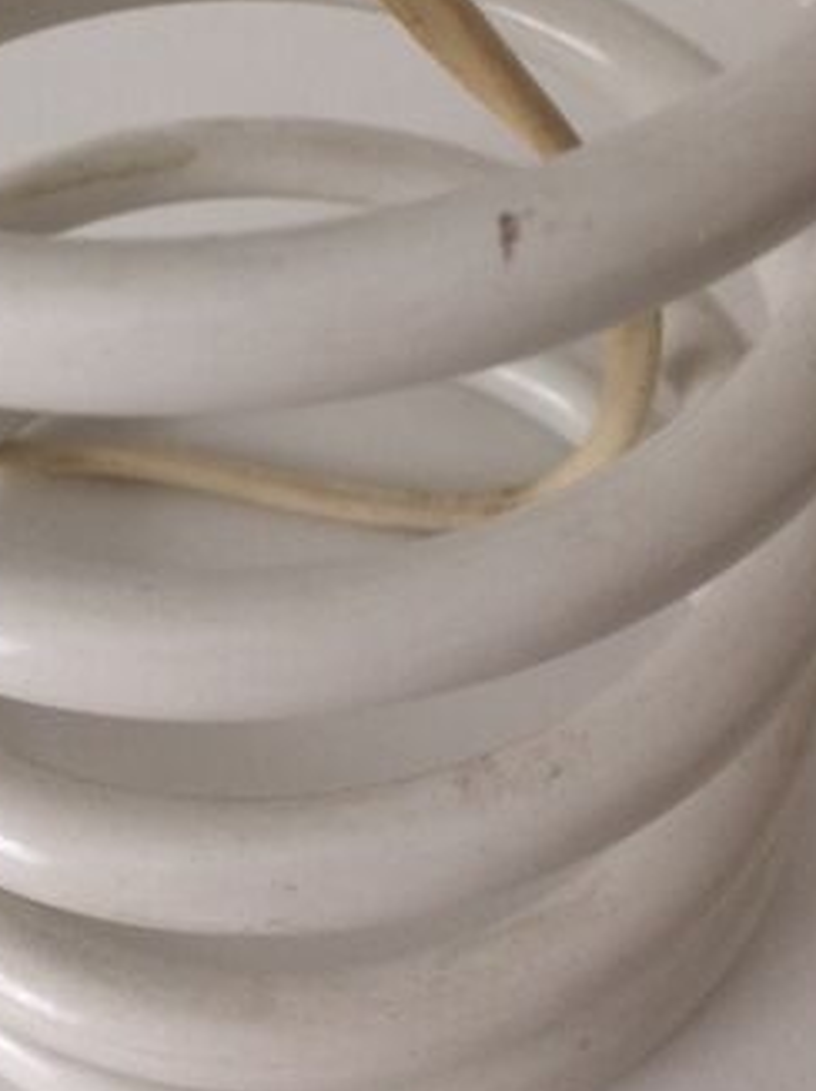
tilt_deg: -47.6
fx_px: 1794
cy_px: 274
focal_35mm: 57
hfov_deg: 25.2
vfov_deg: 33.2
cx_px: 164
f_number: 2.2
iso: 160
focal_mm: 4.15
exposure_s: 1/33
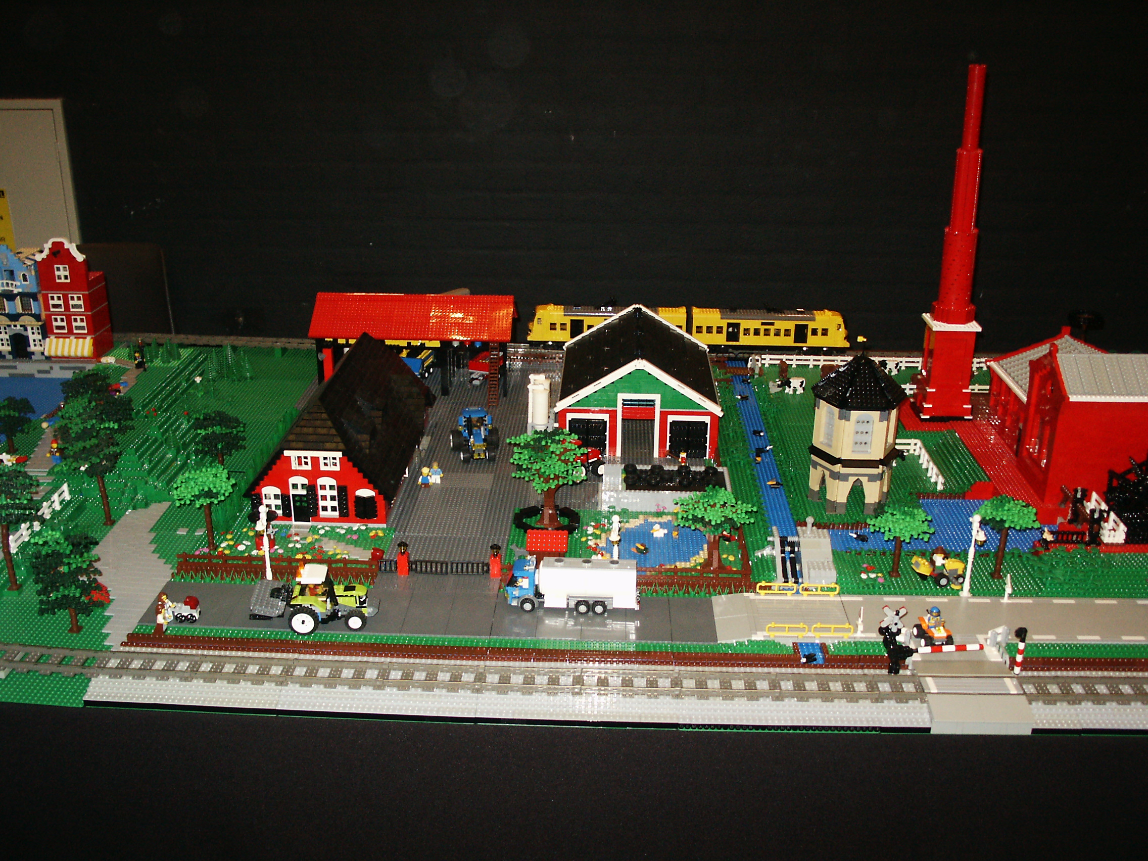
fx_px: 1161
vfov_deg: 40.7
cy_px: 430
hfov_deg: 52.6
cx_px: 574
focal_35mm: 35
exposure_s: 1/45
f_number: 3
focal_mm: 7.2
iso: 200
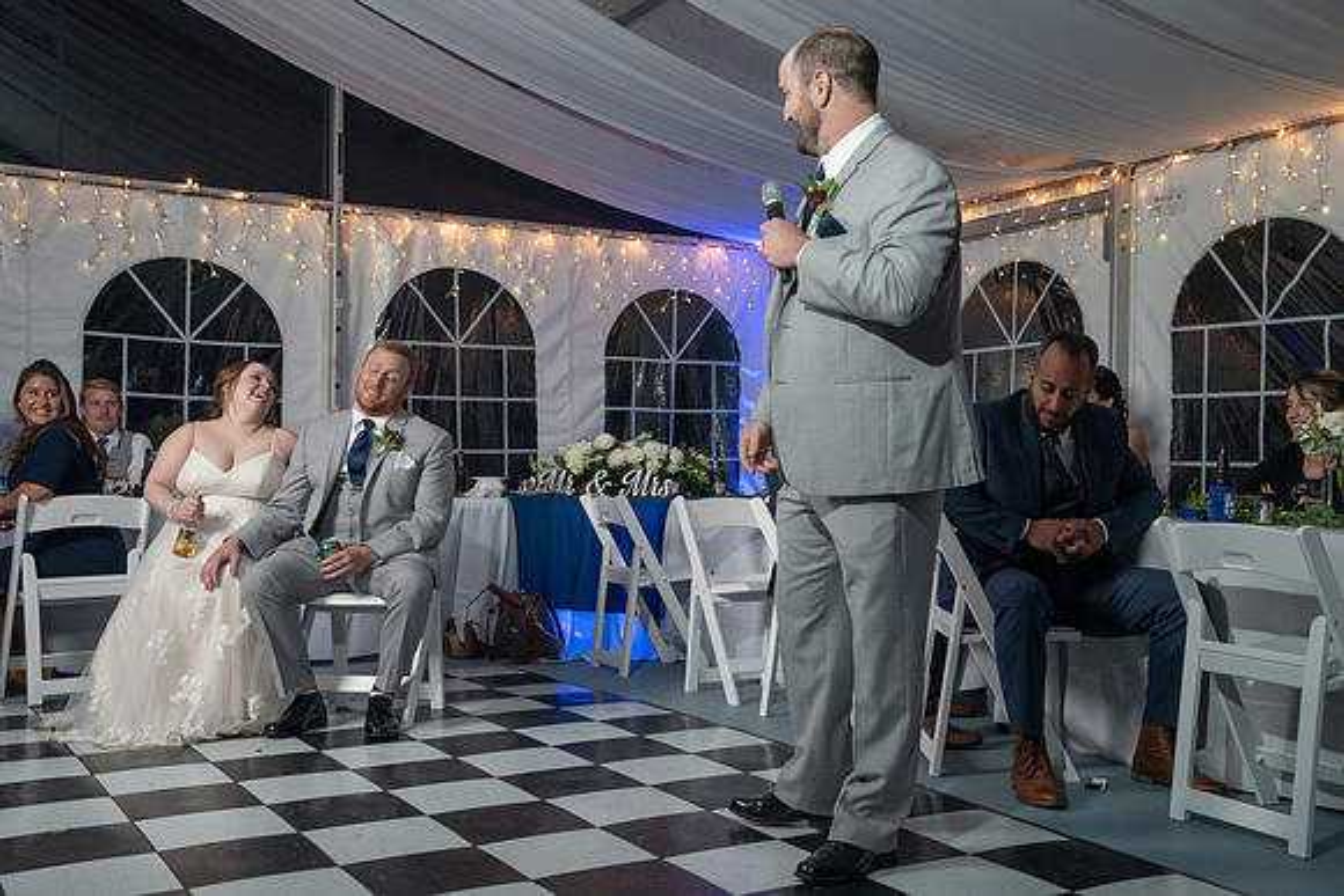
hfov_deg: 49.4
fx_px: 1459
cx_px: 711
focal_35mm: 39
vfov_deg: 34.2
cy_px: 474
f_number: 5.6
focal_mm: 35
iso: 2000
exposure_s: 1/250
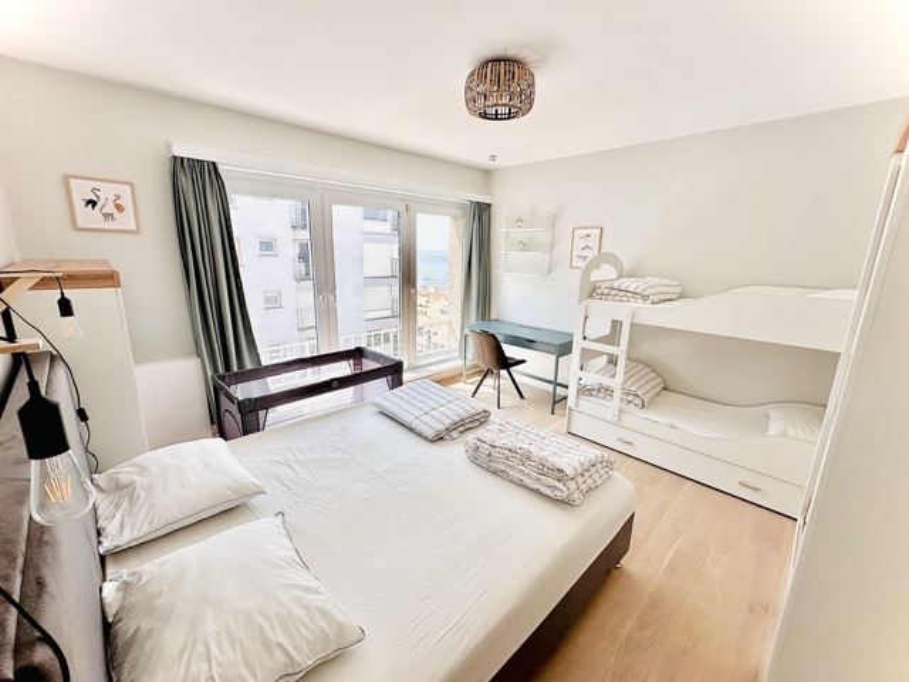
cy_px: 341
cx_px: 454
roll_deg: -2.7
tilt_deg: -13.9
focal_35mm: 14
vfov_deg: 85.7
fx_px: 368
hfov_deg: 102.1
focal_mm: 2.22
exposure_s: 1/640
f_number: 2.2
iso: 40
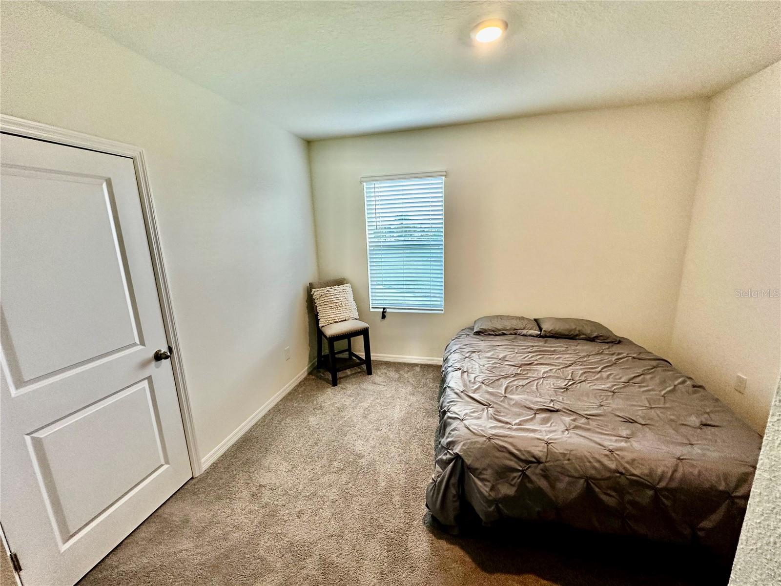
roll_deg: +1.5
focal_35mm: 14
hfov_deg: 102.1
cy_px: 293
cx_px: 390
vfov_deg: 85.7
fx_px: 316
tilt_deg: -11.7
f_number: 2.2
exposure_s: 1/120
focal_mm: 2.22
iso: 200
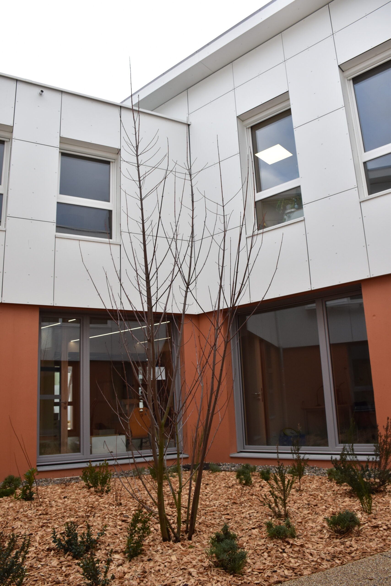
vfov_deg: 67.4
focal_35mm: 27
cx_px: 196
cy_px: 293
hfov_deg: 48.0
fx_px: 440
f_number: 5.6
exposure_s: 1/125
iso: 400
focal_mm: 18
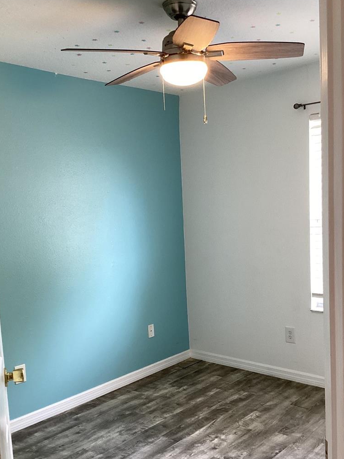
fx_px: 490
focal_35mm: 37
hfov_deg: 38.6
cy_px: 268
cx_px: 195
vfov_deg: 49.9
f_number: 2.4
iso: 125
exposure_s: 1/60
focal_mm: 3.3
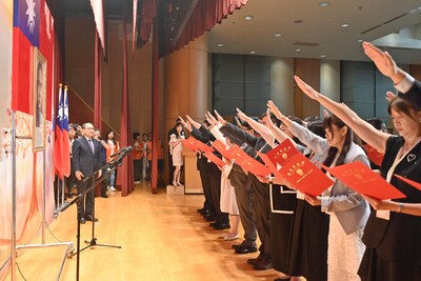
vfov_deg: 41.1
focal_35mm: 32
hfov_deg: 58.7
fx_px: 374
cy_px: 140
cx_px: 210
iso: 1000
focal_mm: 32
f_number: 4.5
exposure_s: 1/125
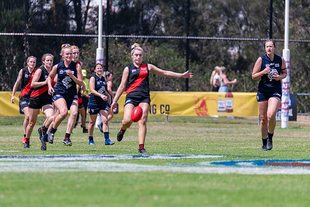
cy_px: 122
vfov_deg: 2.8
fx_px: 4263
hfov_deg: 4.2
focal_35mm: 495
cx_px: 127
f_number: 6.3
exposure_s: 1/2500
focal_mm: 420
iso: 800
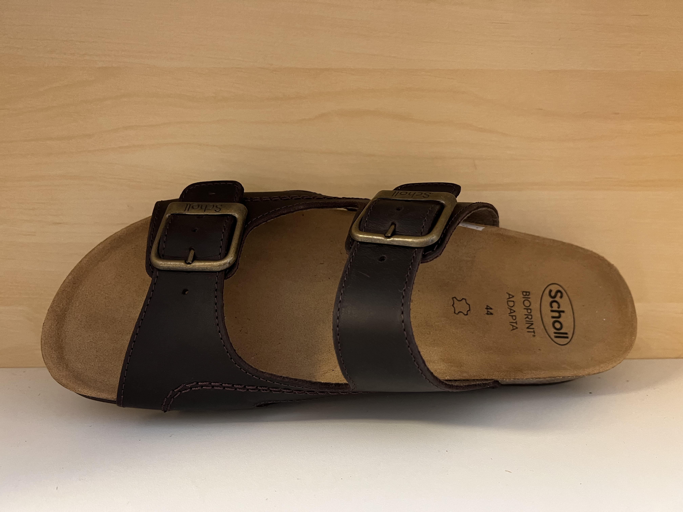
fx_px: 513
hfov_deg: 67.3
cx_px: 342
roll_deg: +0.5
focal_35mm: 26
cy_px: 256
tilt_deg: -10.7
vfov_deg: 53.1
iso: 320
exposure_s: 1/50
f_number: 1.5
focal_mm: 5.7
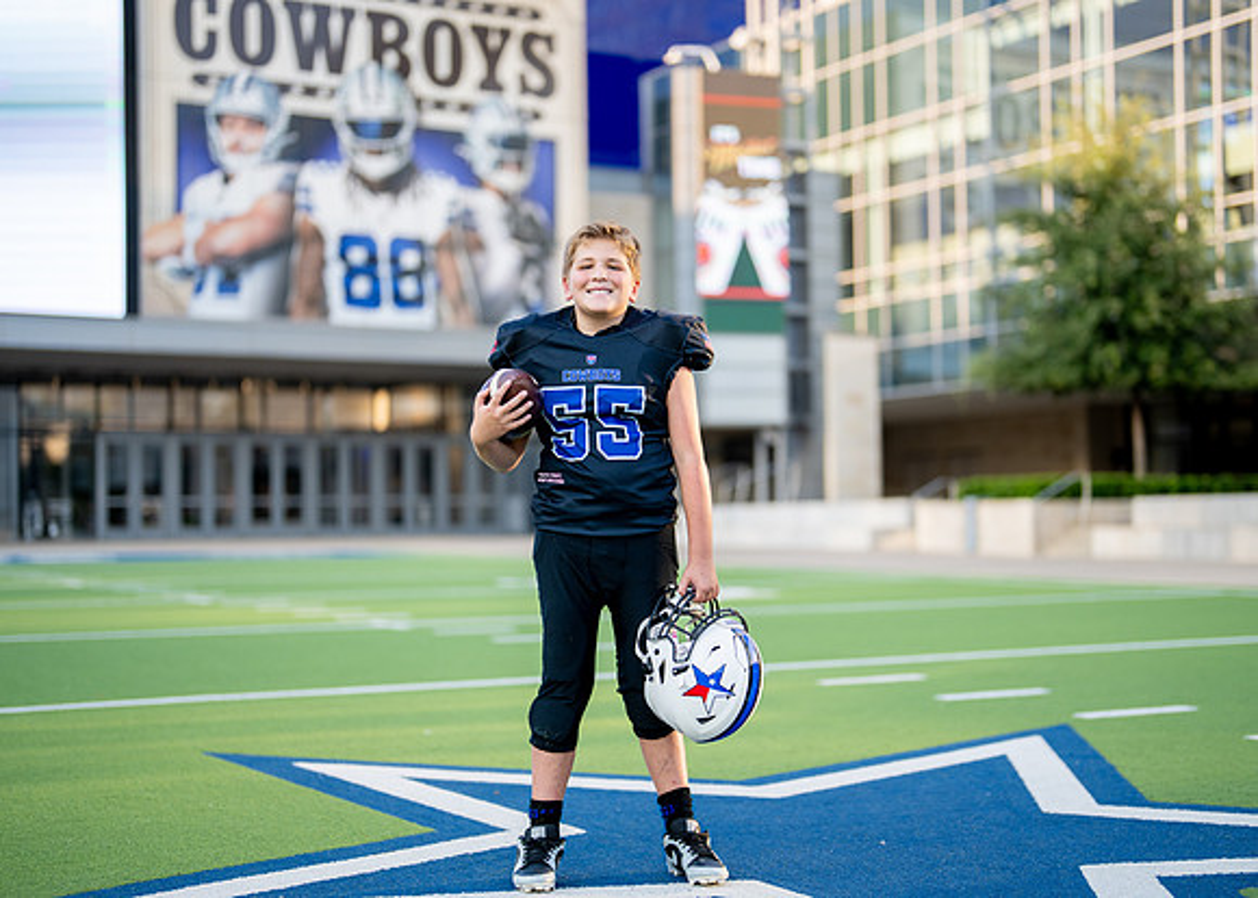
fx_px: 2027
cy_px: 470
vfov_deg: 25.0
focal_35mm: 57
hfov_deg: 34.5
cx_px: 656
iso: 100
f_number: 1.2
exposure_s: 1/2000
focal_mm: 50
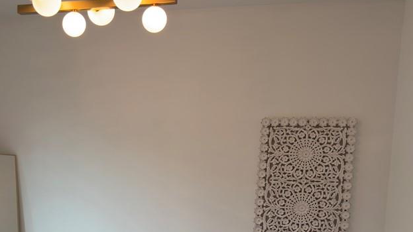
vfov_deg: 26.5
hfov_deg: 46.4
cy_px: 219
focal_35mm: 43
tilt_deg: -3.8
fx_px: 471
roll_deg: -2.0
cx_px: 127
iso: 64
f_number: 1.78
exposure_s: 1/137
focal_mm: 6.76
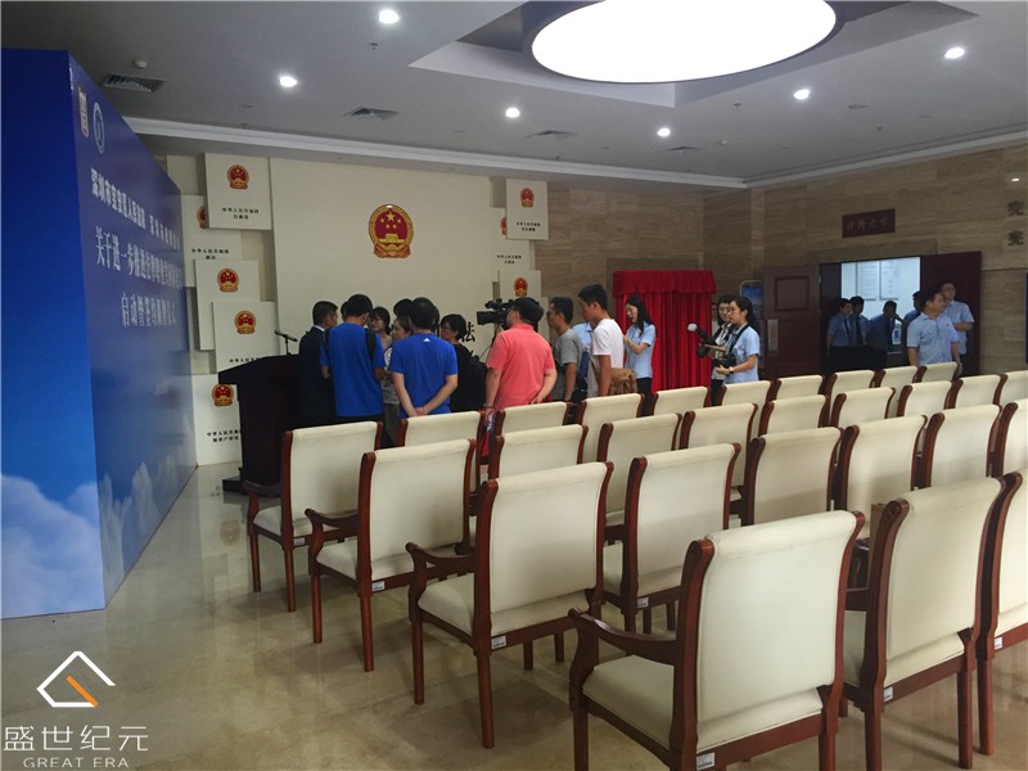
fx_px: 861
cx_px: 514
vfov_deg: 48.2
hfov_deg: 61.7
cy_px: 386
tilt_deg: -5.1
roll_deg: +1.1
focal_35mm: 29
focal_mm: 4.15
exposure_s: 1/33
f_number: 2.2
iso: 125
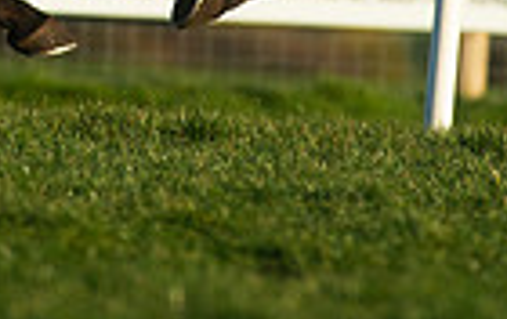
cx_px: 134
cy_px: -370
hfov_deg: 1.7
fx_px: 17521
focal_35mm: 1266
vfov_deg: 1.0
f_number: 6.3
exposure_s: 1/4000
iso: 800
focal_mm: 300
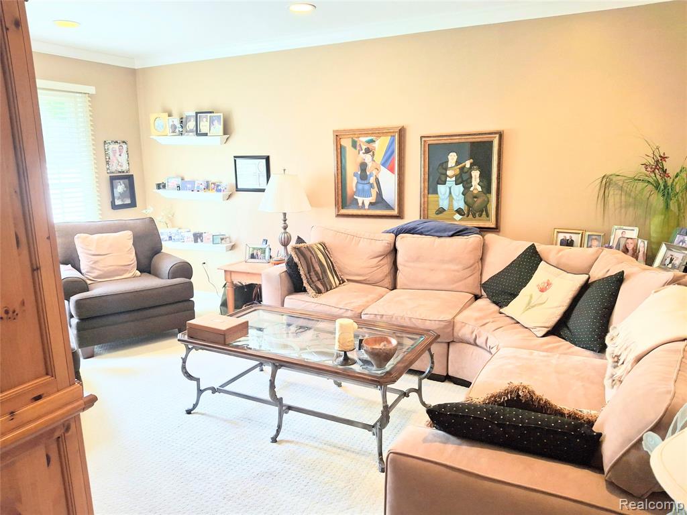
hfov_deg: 69.4
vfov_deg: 54.9
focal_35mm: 25
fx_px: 496
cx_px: 344
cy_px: 258
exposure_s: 1/120
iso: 125
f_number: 1.8
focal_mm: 4.69
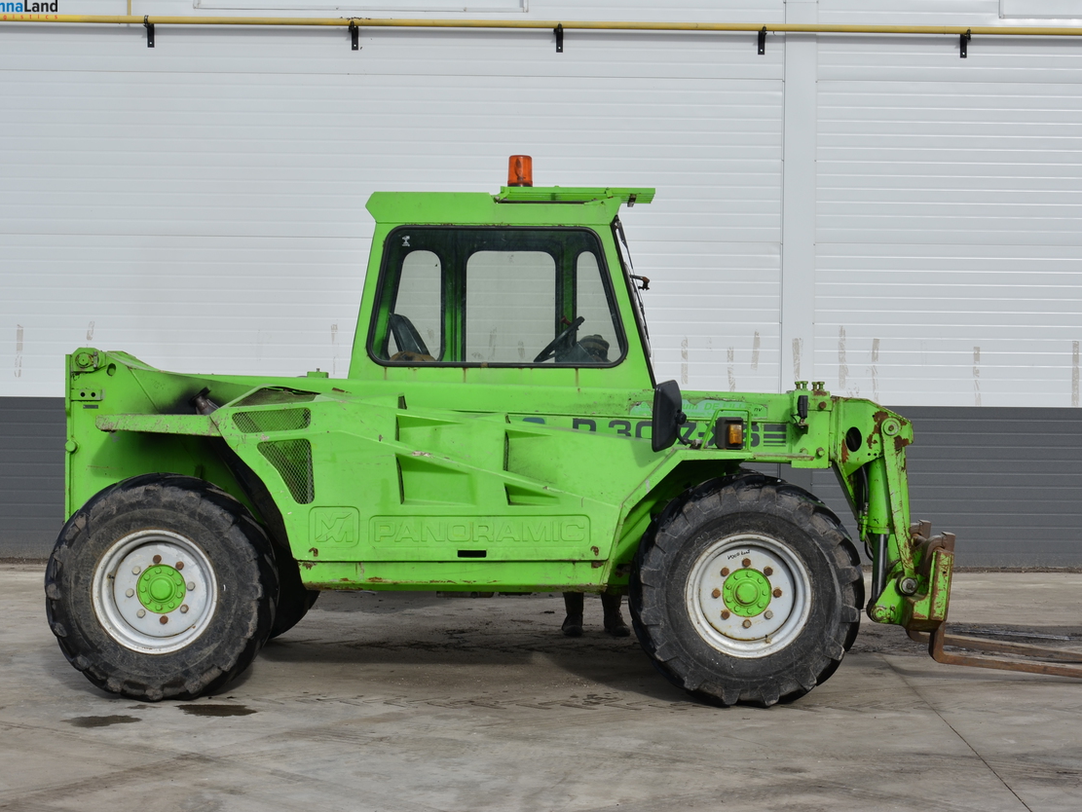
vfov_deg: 23.3
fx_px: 1970
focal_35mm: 63
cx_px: 556
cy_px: 400
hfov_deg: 30.7
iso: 125
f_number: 10
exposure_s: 1/250
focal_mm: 38
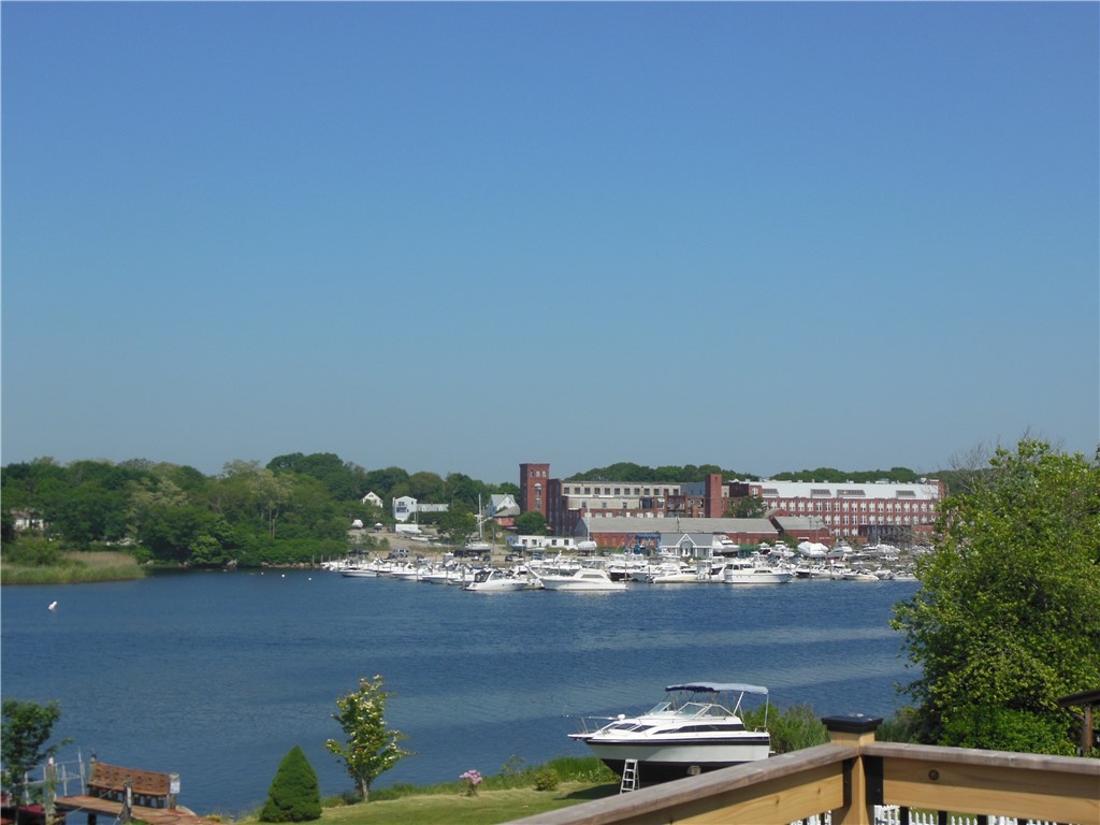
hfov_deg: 38.2
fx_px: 1589
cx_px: 550
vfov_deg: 29.1
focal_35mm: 50
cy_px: 412
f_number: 4
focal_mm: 8.9
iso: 125
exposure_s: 1/1500
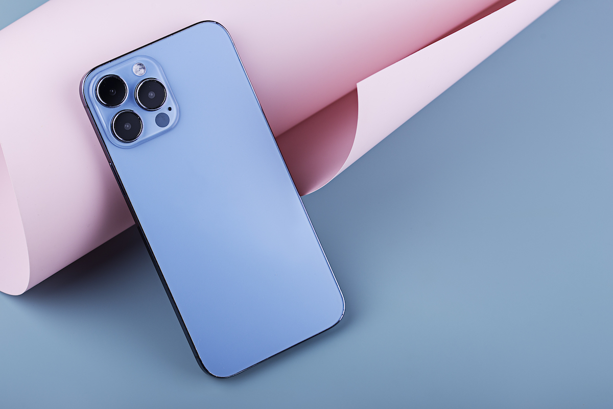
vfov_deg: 13.1
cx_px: 306
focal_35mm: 105
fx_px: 1788
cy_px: 204
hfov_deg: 19.4
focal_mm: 105
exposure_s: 1/100
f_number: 9
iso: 100
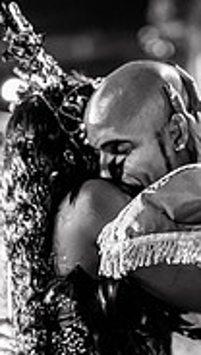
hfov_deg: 9.5
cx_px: 153
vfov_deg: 16.5
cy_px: 336
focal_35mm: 128
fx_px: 1208
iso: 2000
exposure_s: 1/320
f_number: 1.2
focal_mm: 50
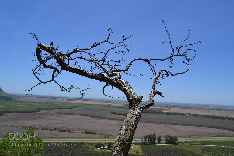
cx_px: 117
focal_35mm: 27
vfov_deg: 47.9
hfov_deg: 67.4
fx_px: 175
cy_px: 78
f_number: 13
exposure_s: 1/640
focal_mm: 18
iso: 400
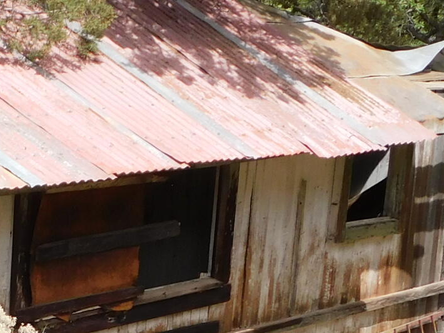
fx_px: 2168
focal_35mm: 169
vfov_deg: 8.7
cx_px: -251
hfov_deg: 11.2
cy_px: 318
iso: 125
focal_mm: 7.1
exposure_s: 1/640
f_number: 3.6
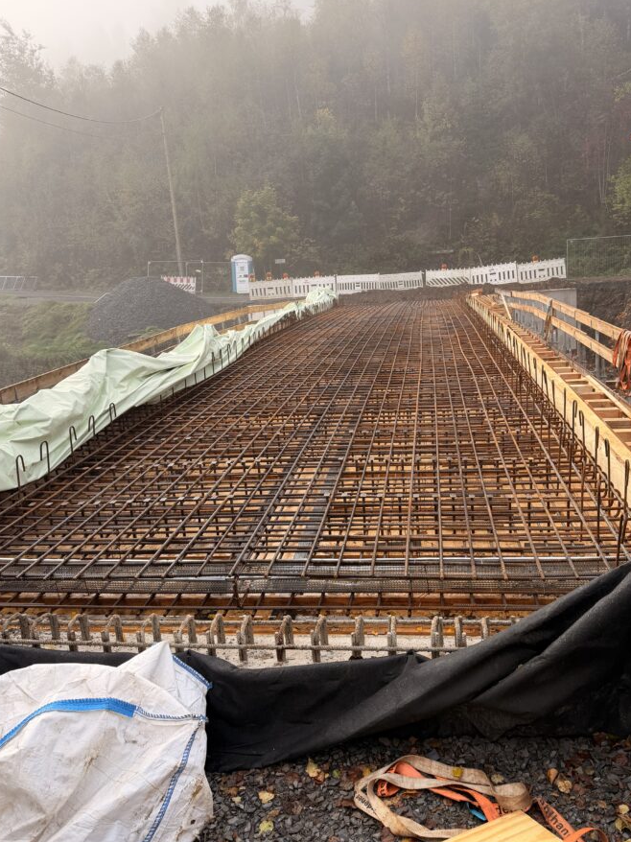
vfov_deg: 63.4
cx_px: 344
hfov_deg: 49.7
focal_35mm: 28
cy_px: 389
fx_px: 681
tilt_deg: -7.7
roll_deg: +3.2
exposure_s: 1/1060
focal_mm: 6.76
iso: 100
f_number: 1.78
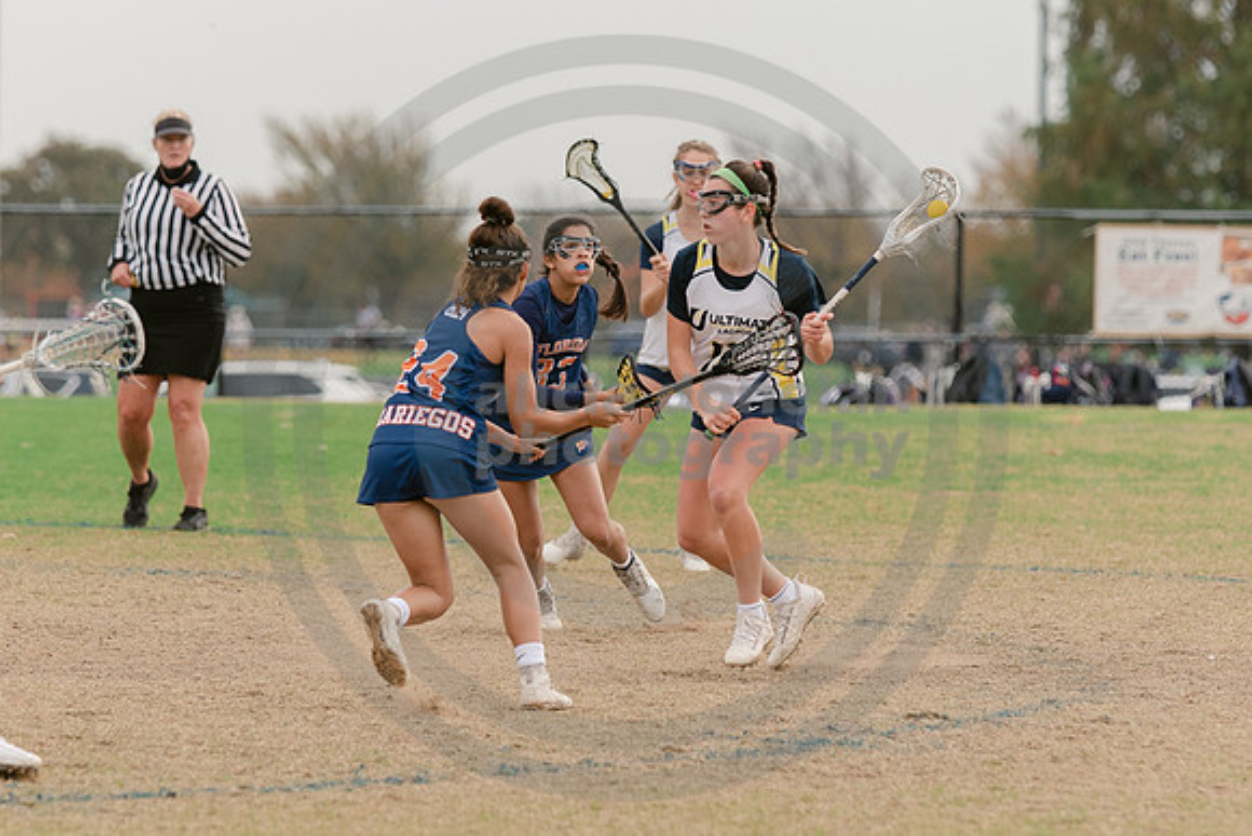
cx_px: 582
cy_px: 429
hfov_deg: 6.2
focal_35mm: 331
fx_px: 11504
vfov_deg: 4.2
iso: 250
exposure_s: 1/1250
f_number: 3.2
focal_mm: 155
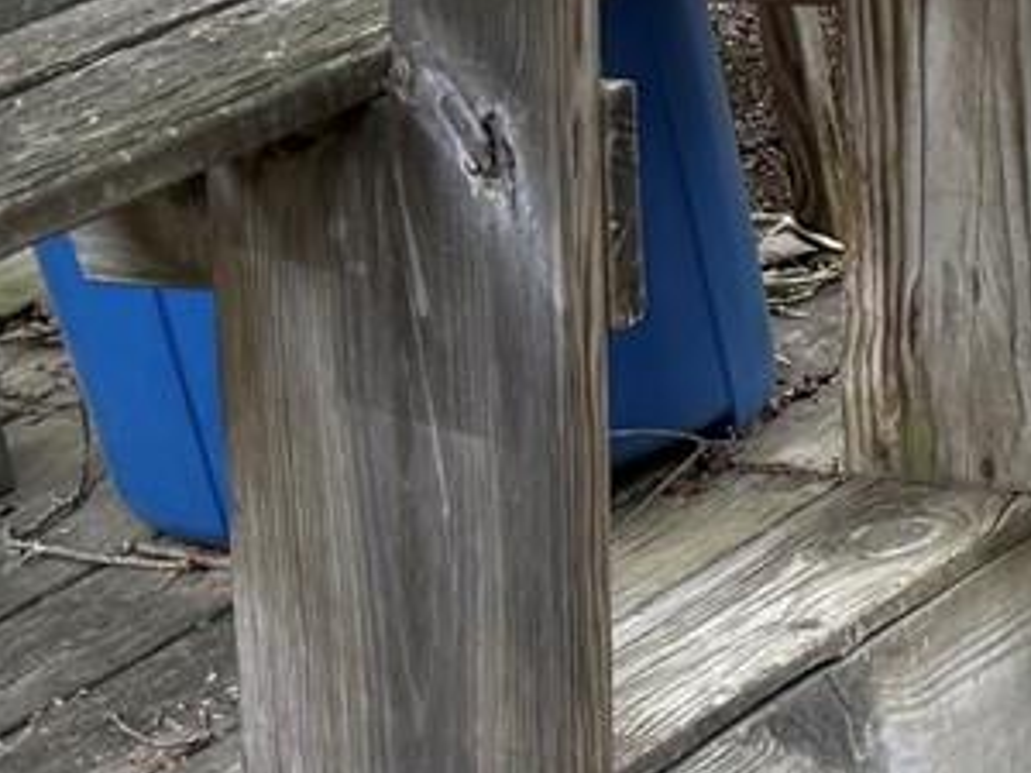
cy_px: 866
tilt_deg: -24.8
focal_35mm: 164
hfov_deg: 10.6
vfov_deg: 9.0
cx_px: 2330
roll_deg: +2.6
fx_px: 4885
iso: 100
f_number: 1.78
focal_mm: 6.76
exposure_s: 1/121
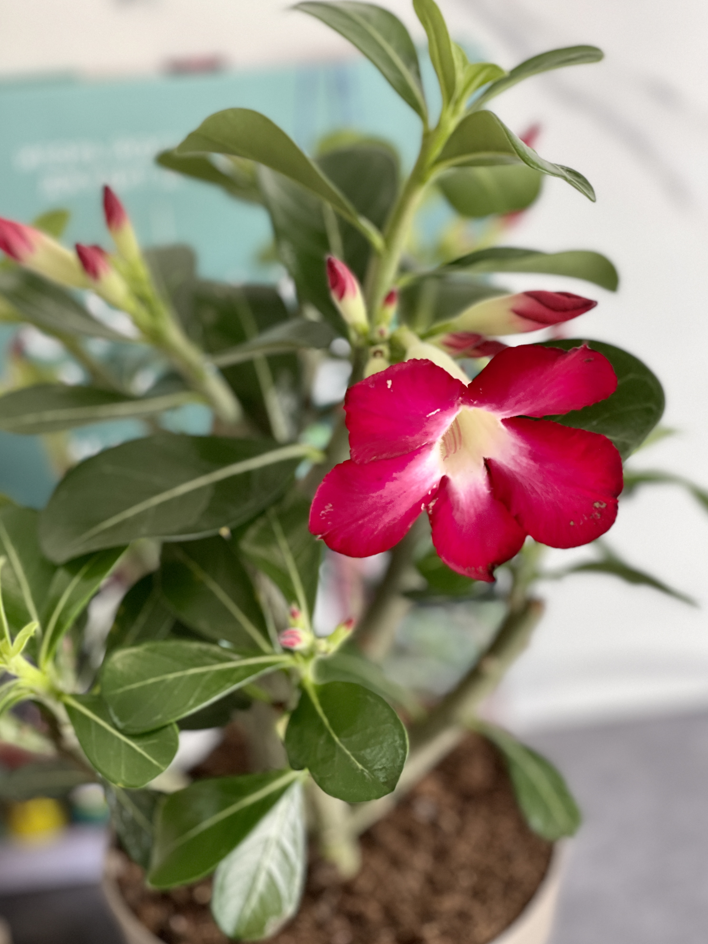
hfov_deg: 22.6
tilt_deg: -28.6
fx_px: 1773
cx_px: 356
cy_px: 476
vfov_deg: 29.8
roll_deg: +2.9
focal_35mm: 65
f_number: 2.2
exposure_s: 1/40
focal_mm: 7.5
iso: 200
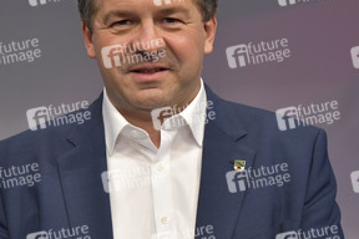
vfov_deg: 14.1
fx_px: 967
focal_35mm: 97
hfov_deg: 21.0
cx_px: 150
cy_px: 85
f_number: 6.3
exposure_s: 1/200
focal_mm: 62
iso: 2500
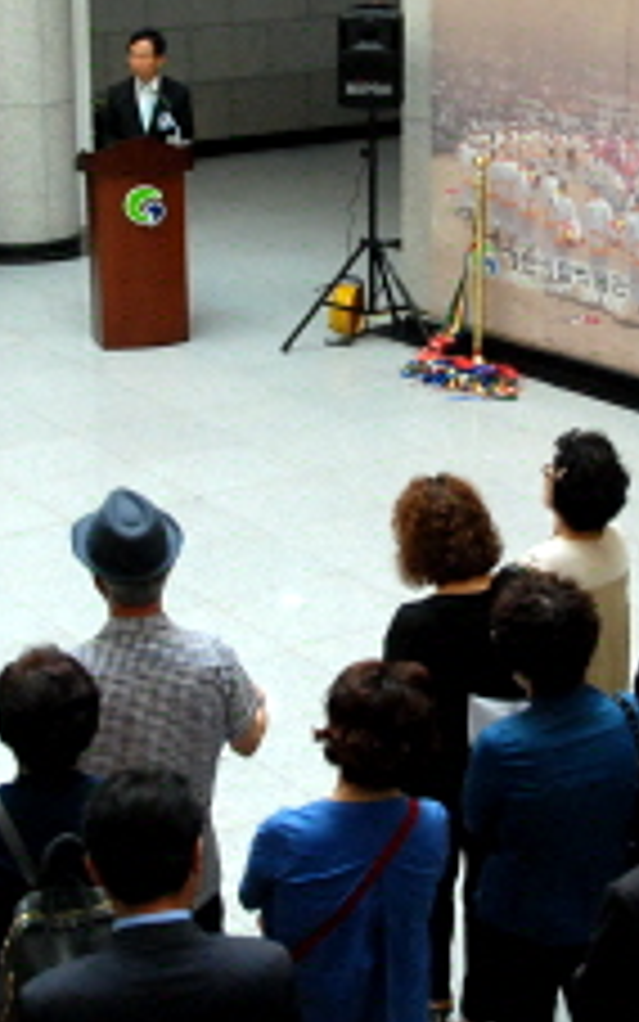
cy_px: 383
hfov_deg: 16.1
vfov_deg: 25.4
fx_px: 2256
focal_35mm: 81
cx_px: 418
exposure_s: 1/250
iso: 1000
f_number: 4
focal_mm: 24
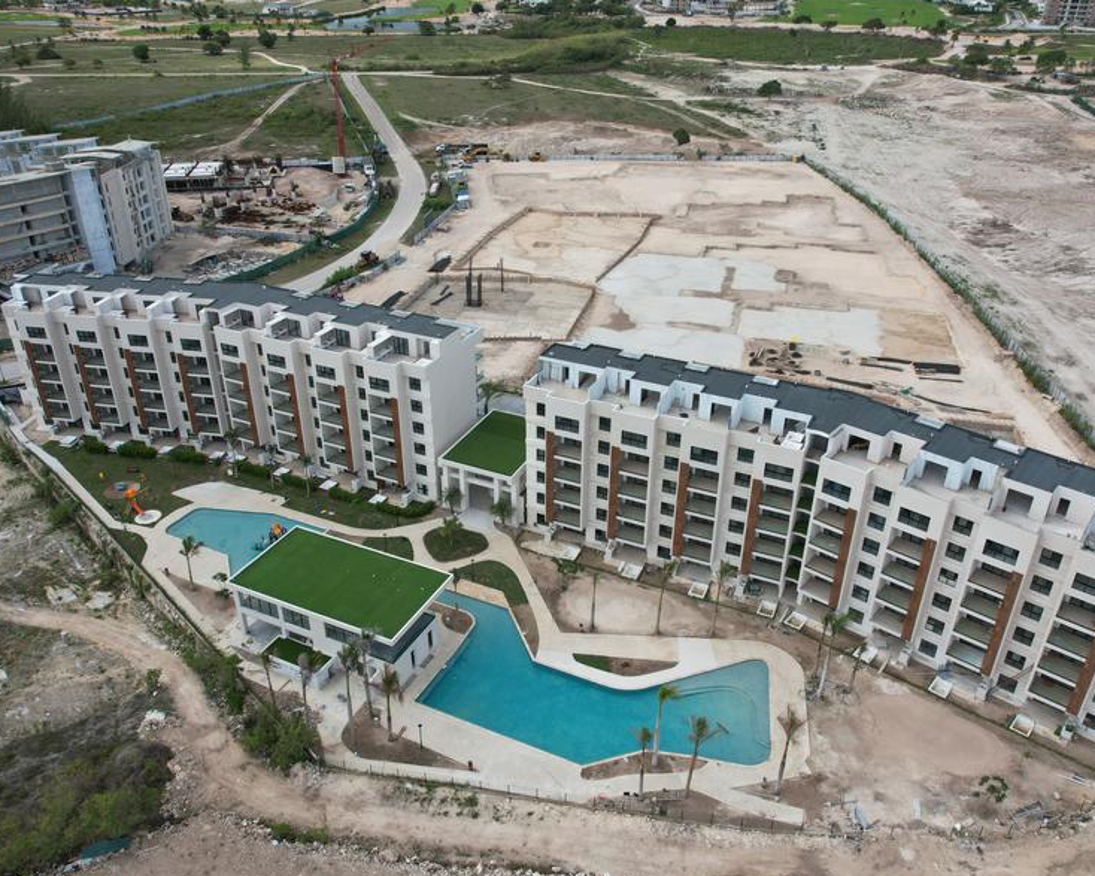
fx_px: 875
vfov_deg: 53.2
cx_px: 552
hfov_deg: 64.1
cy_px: 442
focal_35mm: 27
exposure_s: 1/320
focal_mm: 8.38
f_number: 2.8
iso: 100
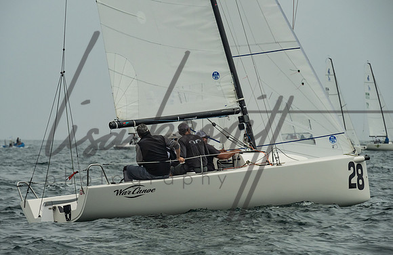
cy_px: 126
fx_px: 2559
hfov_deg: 8.8
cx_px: 185
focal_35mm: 236
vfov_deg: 5.7
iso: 800
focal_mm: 200
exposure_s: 1/3200
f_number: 9
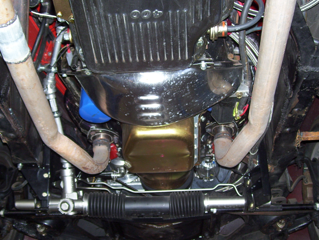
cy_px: 129
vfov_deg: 30.3
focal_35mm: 48
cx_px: 156
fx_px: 443
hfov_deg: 39.6
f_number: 2.7
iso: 125
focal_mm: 6
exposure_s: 1/60
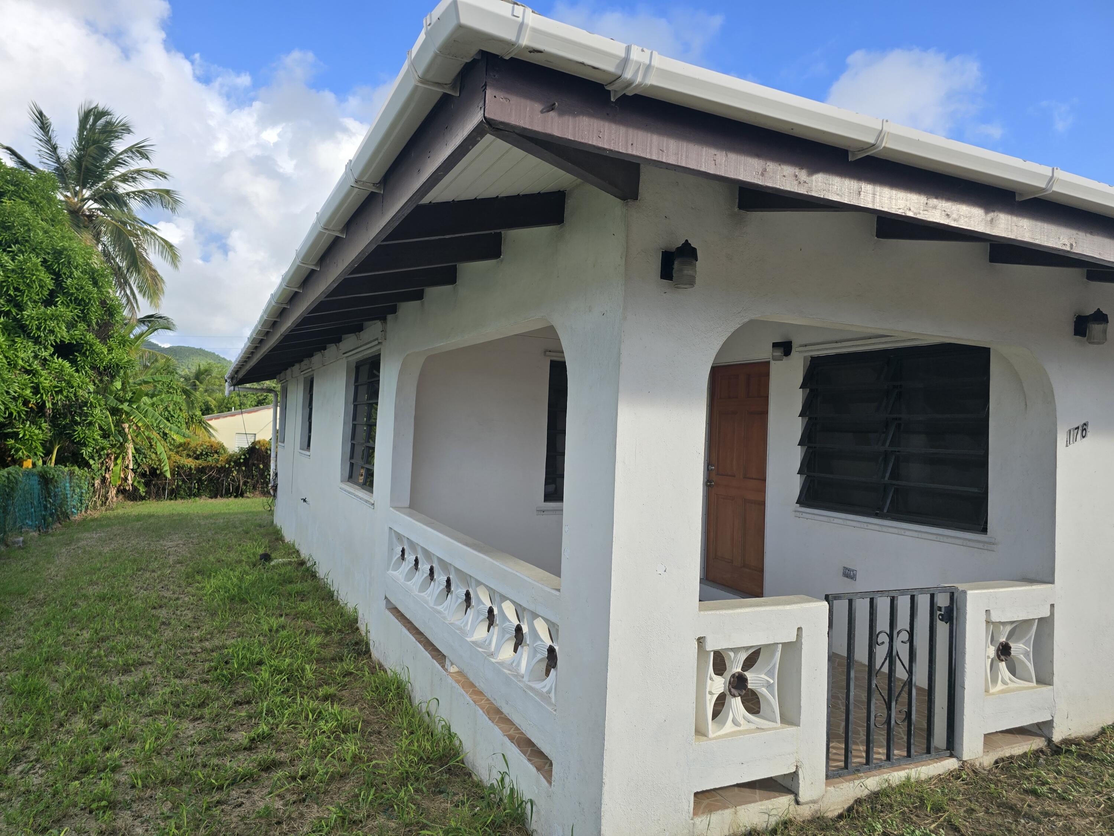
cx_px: 557
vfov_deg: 58.9
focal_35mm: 23
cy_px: 418
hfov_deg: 73.9
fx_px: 740
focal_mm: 6.3
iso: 12
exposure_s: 1/440
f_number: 1.7
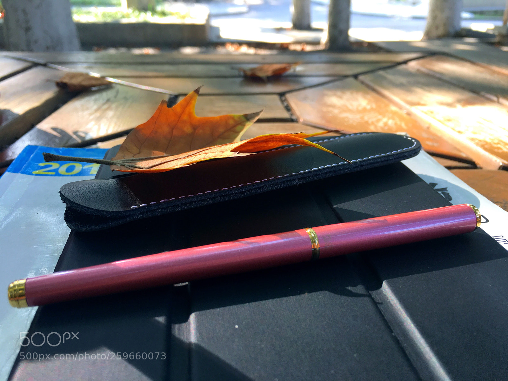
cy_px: 190
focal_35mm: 29
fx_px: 426
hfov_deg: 61.7
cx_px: 254
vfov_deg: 48.2
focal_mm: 4.15
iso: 25
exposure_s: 1/50
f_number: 2.2
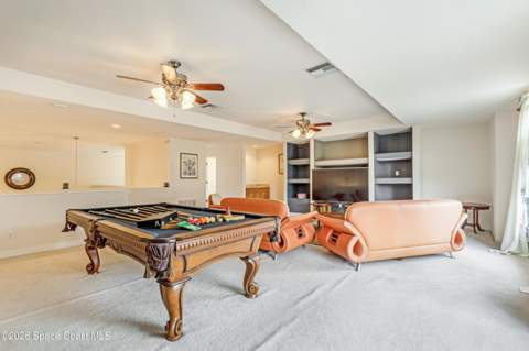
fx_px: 242
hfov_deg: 95.0
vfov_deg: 71.9
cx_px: 264
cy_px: 176
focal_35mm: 16
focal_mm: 11
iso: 250
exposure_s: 1/125
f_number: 9
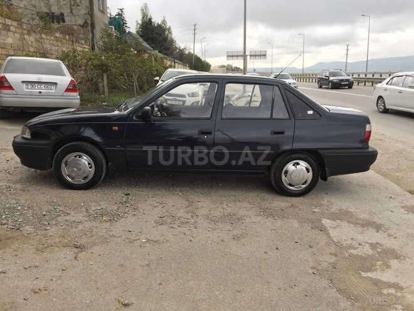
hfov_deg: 61.7
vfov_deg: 48.2
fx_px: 347
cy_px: 156
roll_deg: +0.4
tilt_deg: -12.7
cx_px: 207
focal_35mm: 29
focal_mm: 4.15
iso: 32
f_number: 2.2
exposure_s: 1/514
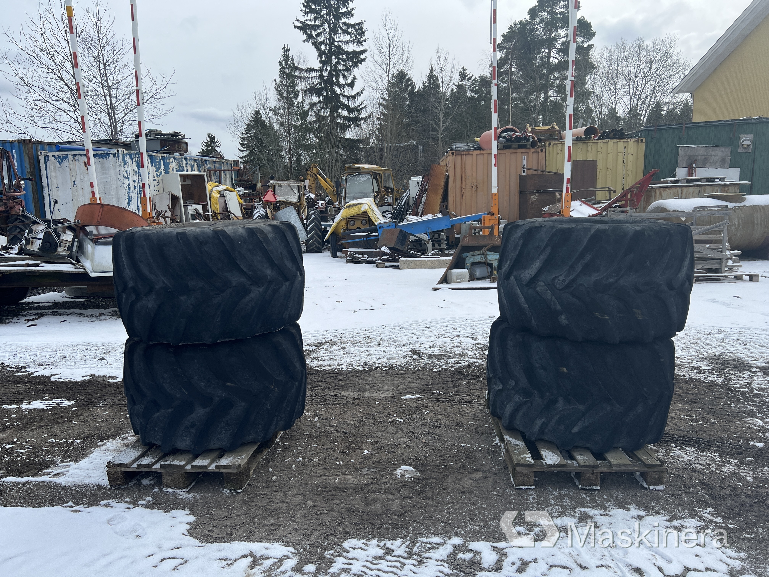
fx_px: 578
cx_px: 384
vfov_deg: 53.1
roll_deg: +1.5
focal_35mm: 26
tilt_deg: -9.5
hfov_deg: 67.3
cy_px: 288
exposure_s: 1/2457
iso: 50
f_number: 1.5
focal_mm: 5.7
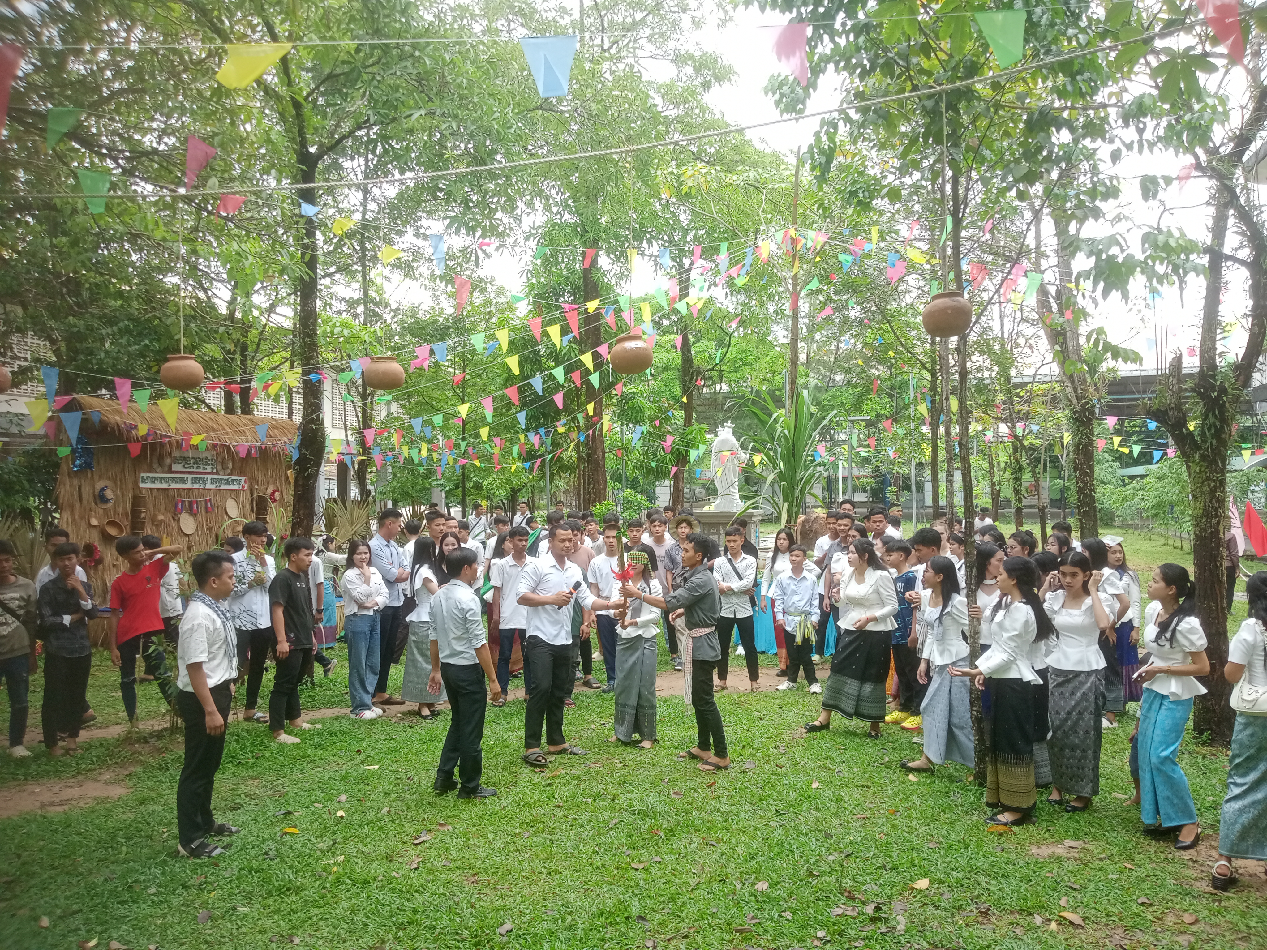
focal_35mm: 28
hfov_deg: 63.4
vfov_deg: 49.7
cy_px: 475
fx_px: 1025
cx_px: 634
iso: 111
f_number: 1.8
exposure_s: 1/222
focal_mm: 4.05
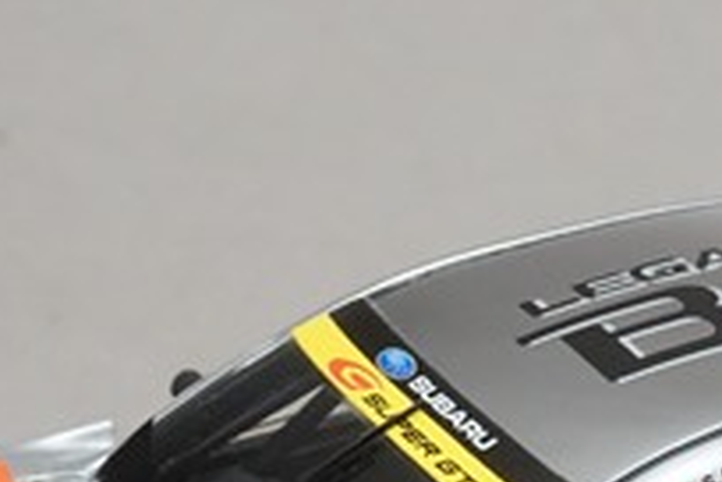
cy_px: 629
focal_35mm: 188
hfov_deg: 10.9
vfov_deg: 7.2
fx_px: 3770
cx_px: 545
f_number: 14
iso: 3200
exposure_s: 1/13
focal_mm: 40
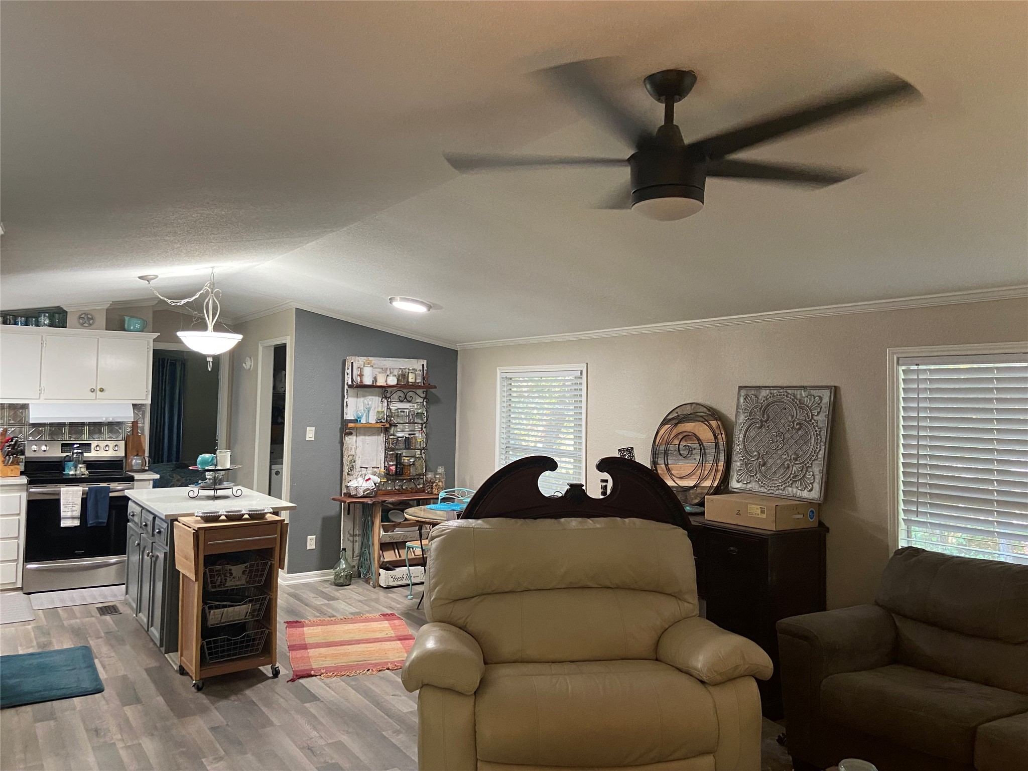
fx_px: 772
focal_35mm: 26
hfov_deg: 67.3
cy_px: 386
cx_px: 514
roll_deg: -2.0
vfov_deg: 53.1
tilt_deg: +3.8
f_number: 1.8
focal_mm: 4.25
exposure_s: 1/60
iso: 320
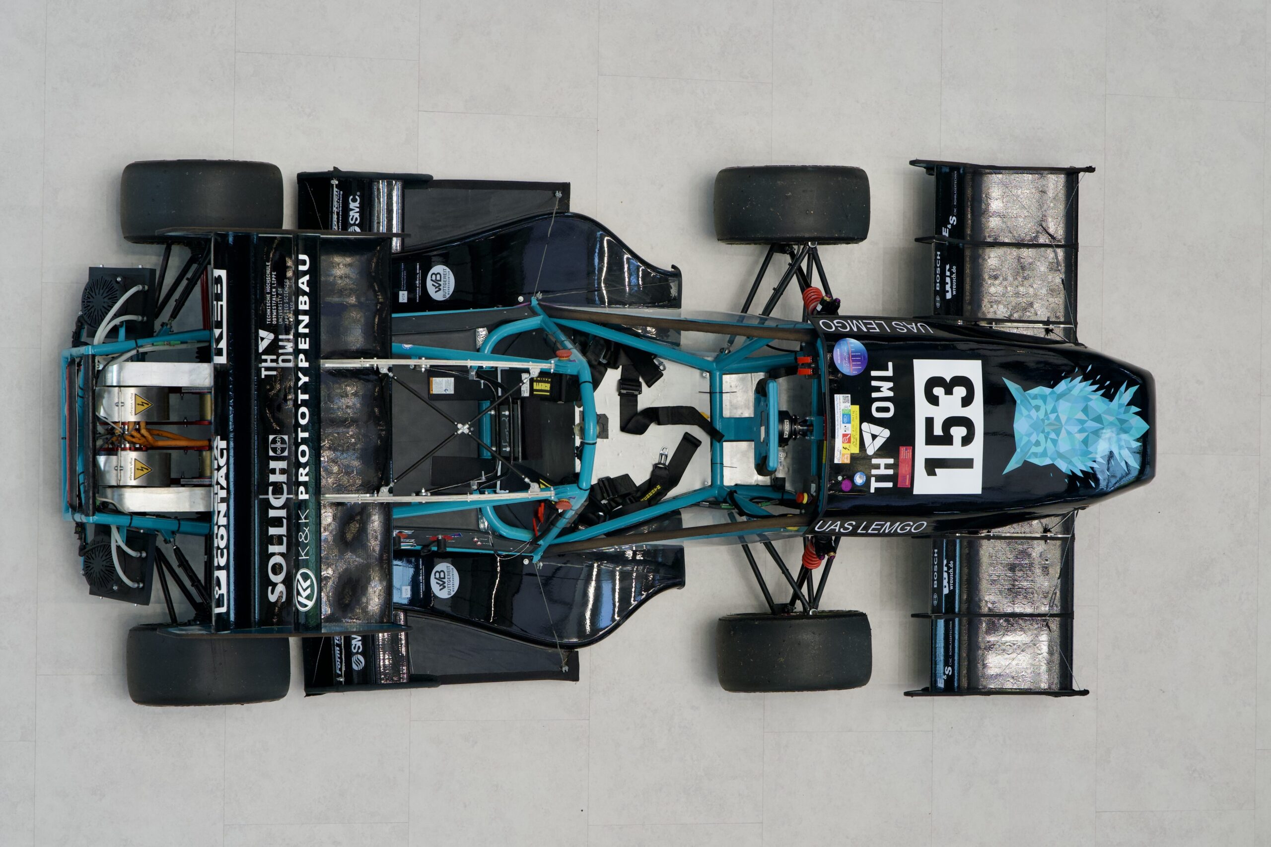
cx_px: 636
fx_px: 3707
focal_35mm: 105
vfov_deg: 13.0
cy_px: 424
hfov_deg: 19.5
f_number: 8
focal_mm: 105
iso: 1600
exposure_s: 1/125
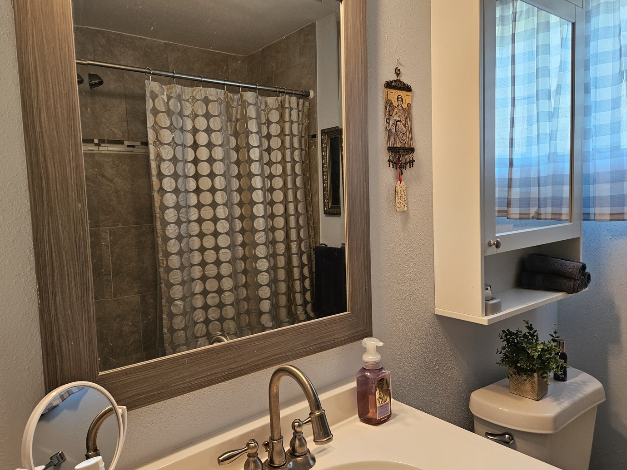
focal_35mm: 24
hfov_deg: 71.6
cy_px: 231
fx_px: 435
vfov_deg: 56.8
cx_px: 309
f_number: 1.8
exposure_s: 1/120
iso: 320
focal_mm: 5.4
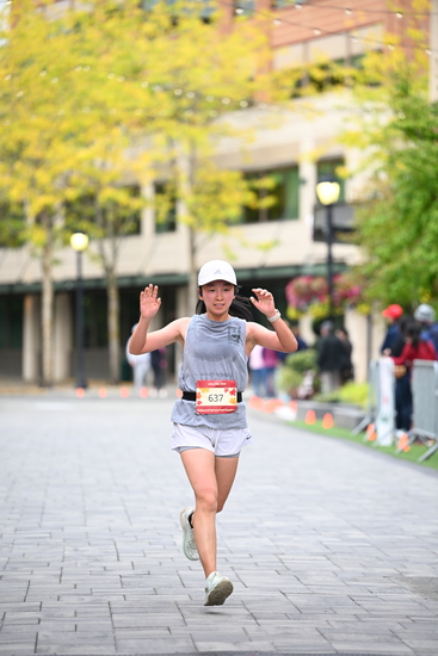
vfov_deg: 13.7
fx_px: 2736
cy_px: 328
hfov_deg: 9.2
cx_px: 219
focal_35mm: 150
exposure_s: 1/1600
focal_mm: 150
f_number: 2.8
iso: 1000
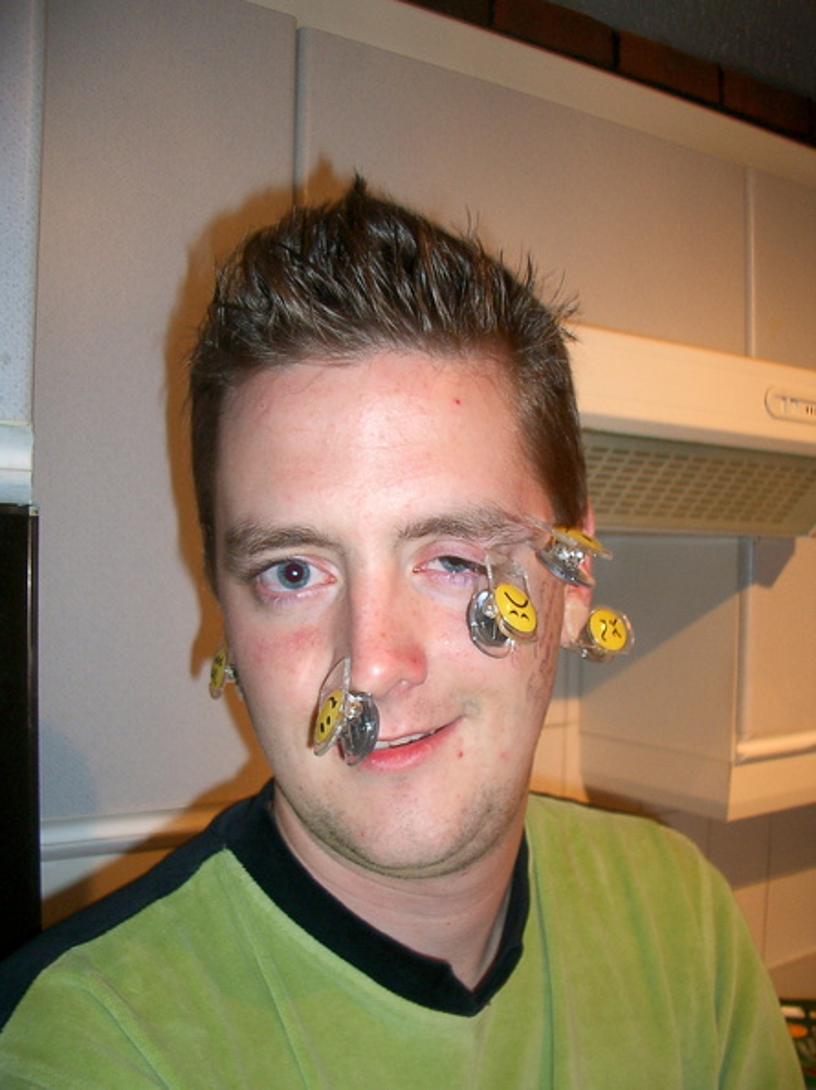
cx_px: 408
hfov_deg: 40.7
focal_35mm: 35
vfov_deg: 52.6
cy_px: 545
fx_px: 1101
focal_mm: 5.8
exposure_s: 1/40
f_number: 2.6
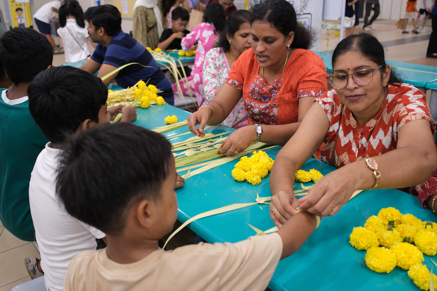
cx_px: 218
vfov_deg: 38.9
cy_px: 146
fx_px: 413
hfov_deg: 55.8
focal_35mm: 34
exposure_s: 1/100
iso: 1000
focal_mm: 22.4
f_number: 2.8
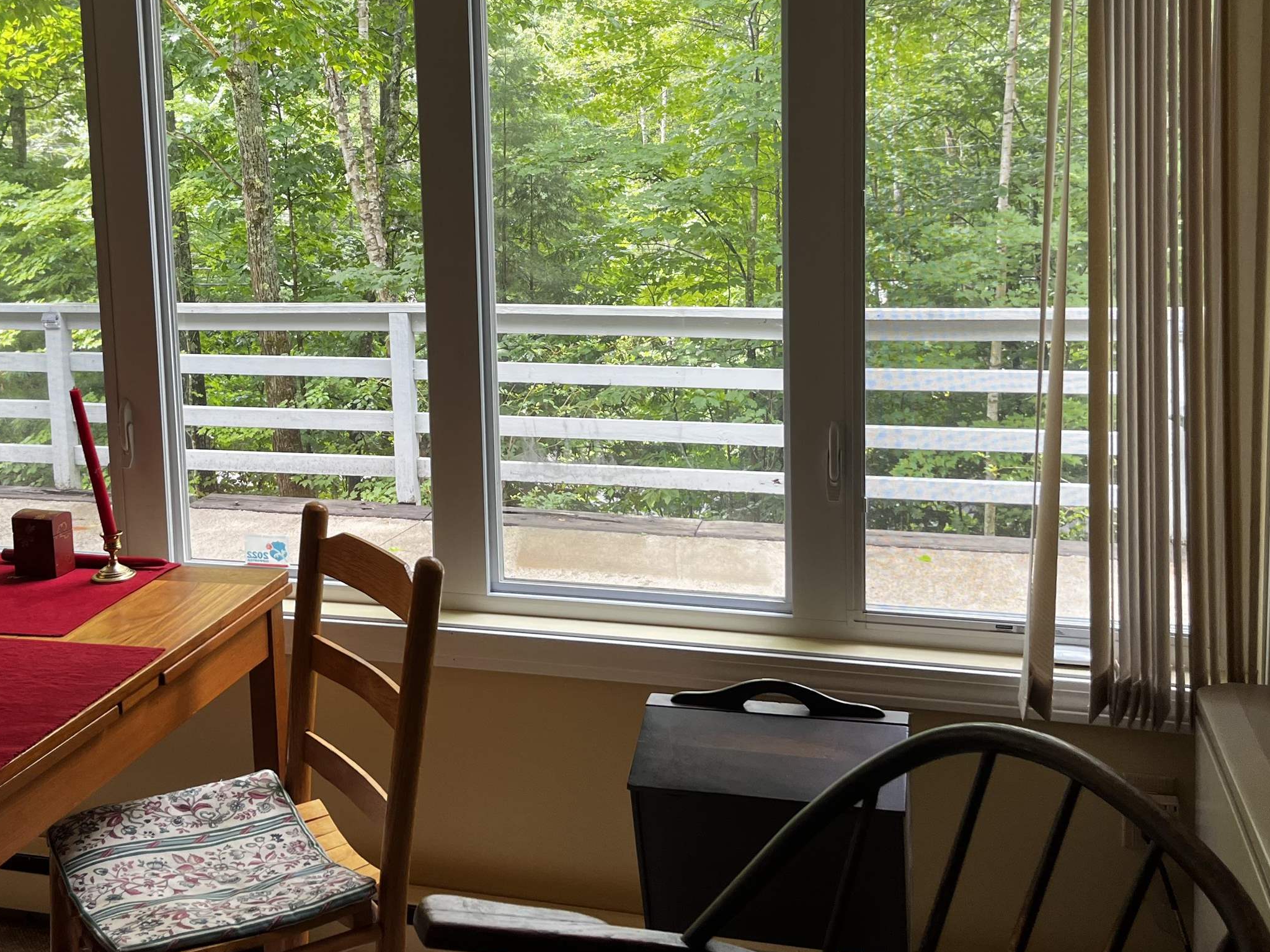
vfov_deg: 36.4
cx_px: 518
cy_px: 311
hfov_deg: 47.6
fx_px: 1431
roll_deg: +2.4
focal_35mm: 39
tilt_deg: -7.1
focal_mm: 5.1
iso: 64
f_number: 1.6
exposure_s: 1/122
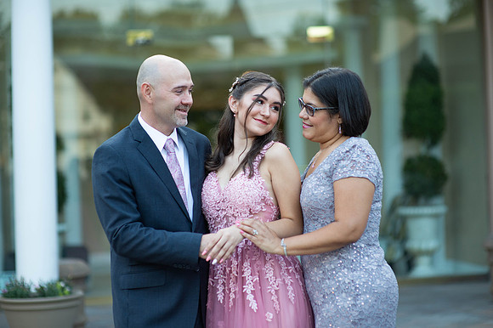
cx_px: 246
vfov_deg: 16.1
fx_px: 1163
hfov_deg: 23.9
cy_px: 164
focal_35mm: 85
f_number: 2
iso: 250
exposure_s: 1/500
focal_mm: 85
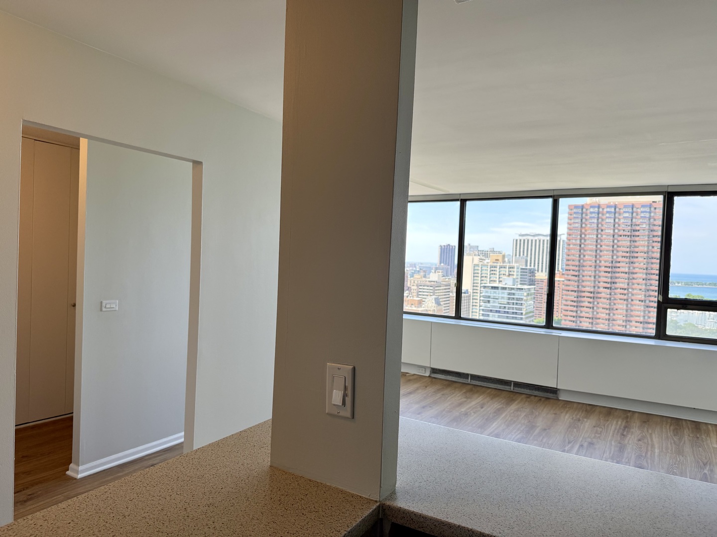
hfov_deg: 71.6
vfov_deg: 56.8
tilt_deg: -1.5
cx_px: 358
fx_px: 497
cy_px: 268
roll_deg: -2.2
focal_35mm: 24
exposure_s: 1/433
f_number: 1.78
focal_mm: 6.76
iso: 100
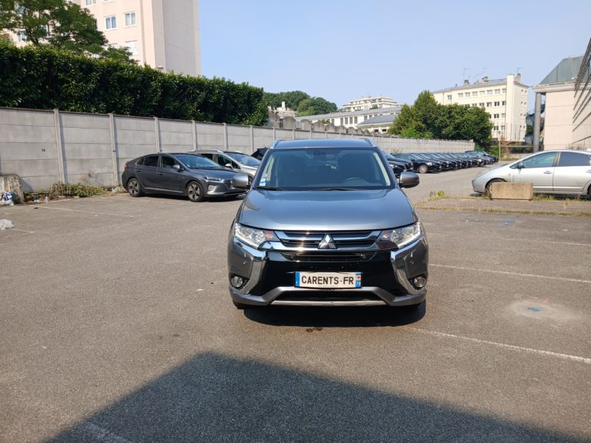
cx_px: 296
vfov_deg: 53.1
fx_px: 444
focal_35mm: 26
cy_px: 222
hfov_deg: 67.3
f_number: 1.8
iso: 20
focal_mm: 3.98
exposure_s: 1/344
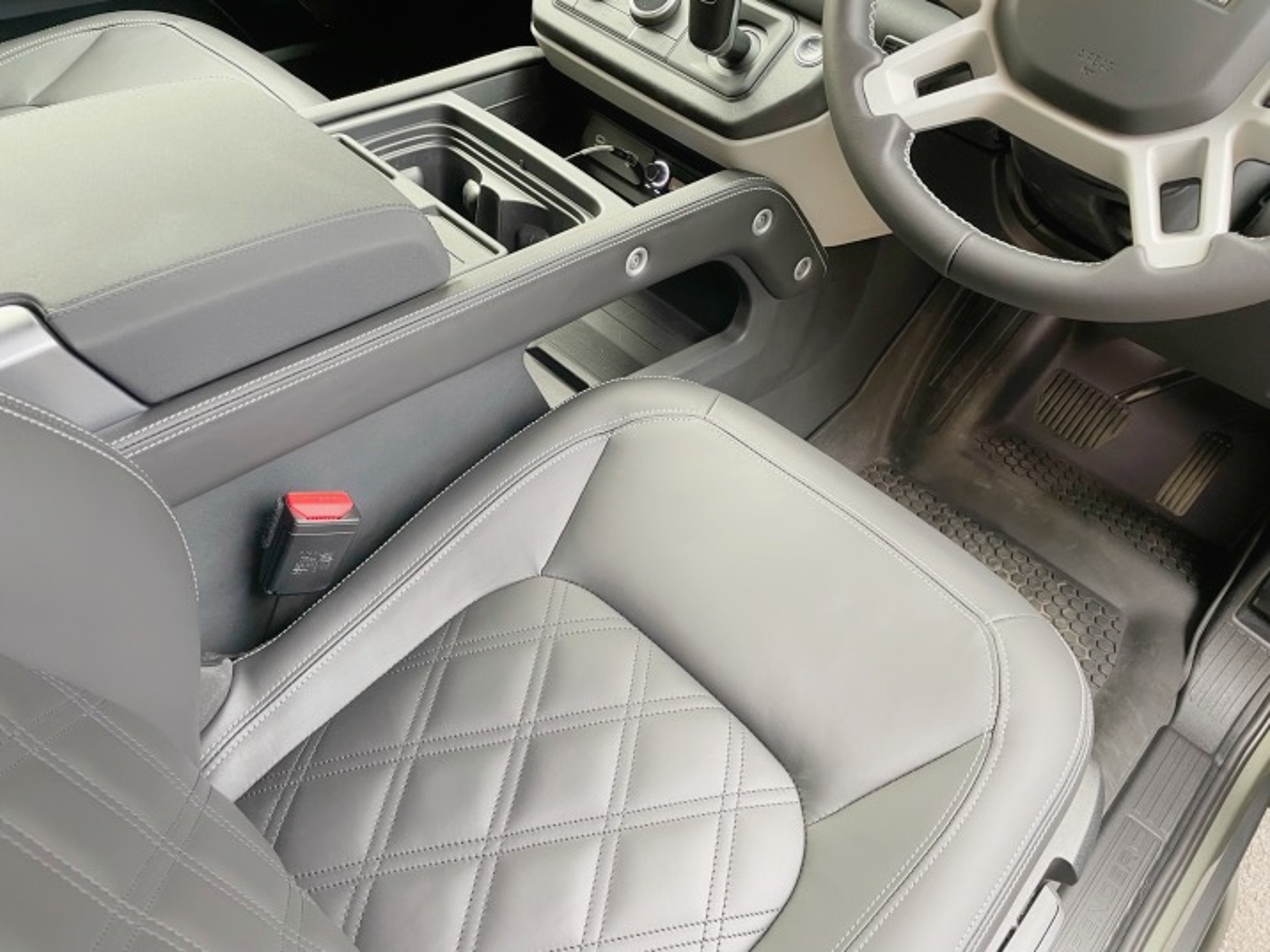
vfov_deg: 53.1
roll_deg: -7.1
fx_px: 954
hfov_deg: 67.3
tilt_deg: -44.7
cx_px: 635
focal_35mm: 26
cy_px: 476
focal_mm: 4.2
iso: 200
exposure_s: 1/50
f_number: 1.6
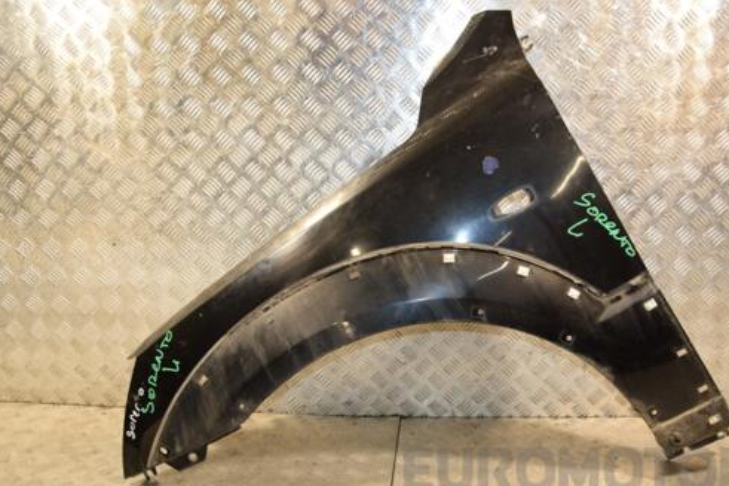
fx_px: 668
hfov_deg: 57.2
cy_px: 272
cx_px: 376
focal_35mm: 33
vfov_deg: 39.9
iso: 800
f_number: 5
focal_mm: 18
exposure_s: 1/160
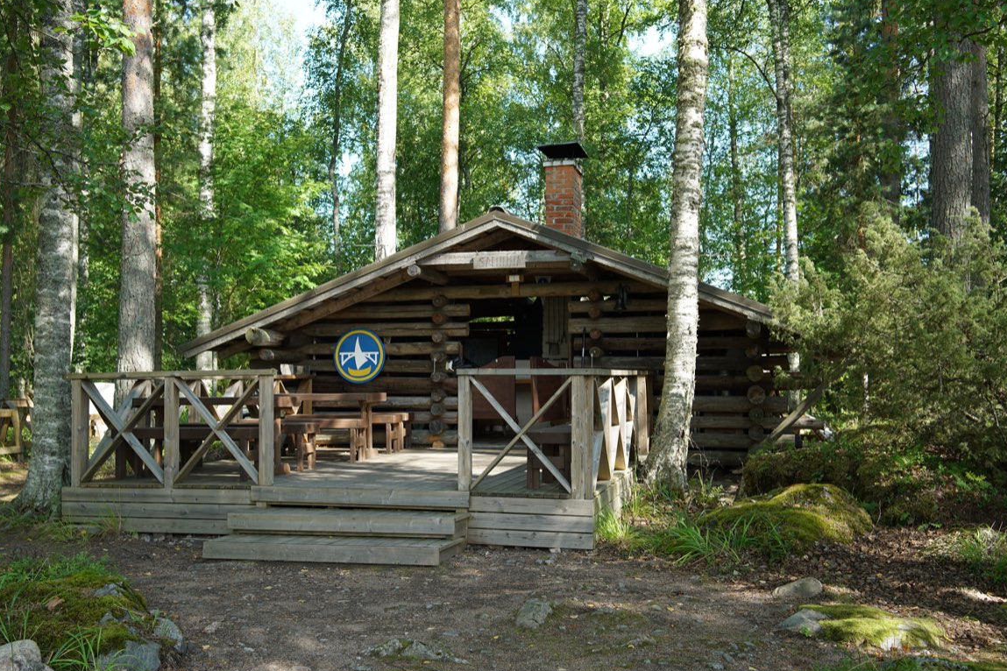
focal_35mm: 39
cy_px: 339
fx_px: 1091
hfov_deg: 49.5
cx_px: 483
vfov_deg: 34.2
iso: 100
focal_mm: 35
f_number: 4.5
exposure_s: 1/100
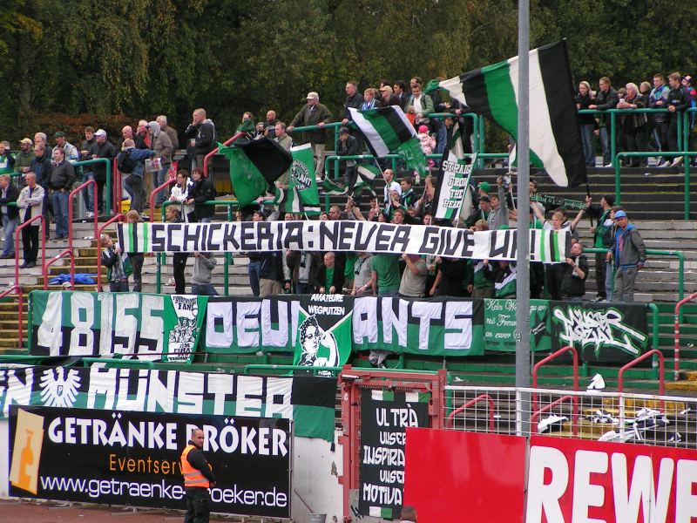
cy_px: 262
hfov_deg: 9.6
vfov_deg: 7.2
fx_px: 4148
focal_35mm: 206
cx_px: 348
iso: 64
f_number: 3.5
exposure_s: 1/200
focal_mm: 31.5
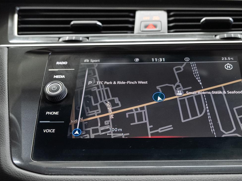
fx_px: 322
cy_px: 117
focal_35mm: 46
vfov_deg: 31.3
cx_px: 155
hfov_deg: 40.9
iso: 1000
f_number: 3.5
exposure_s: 1/40
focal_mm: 28
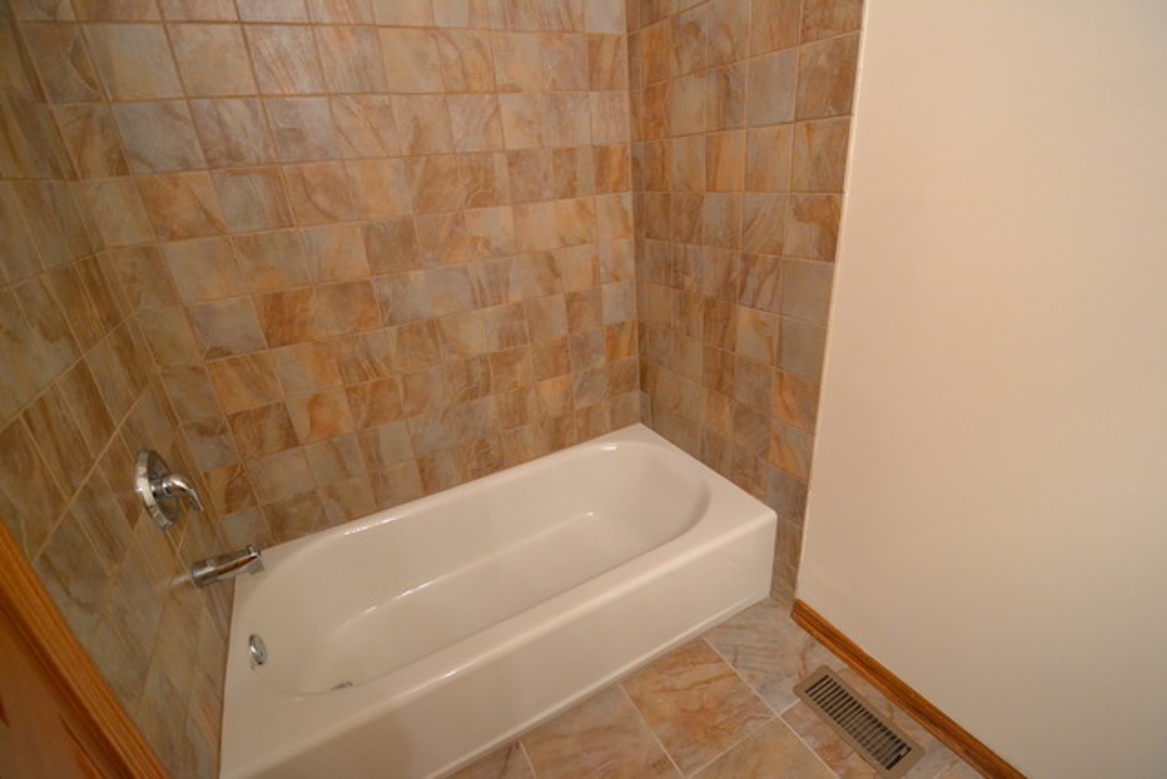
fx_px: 486
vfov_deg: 77.4
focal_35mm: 15
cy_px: 390
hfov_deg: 100.4
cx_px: 584
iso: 2800
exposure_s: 1/60
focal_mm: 10
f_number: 3.5
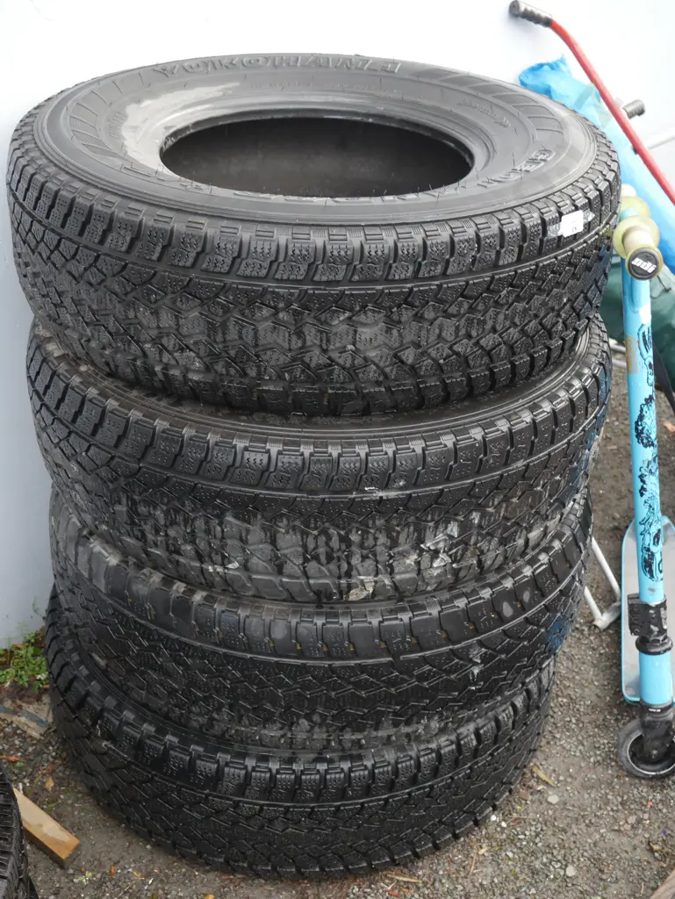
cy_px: 450
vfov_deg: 41.2
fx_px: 1195
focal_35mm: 46
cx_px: 338
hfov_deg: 31.5
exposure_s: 1/60
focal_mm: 23
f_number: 5.1
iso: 320
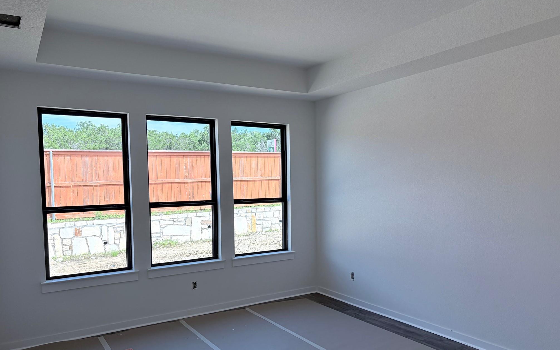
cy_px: 201
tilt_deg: -1.3
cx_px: 280
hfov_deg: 66.5
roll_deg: +1.5
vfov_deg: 44.4
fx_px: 427
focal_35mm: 28
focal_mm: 5.96
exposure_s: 1/623
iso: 64
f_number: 1.6
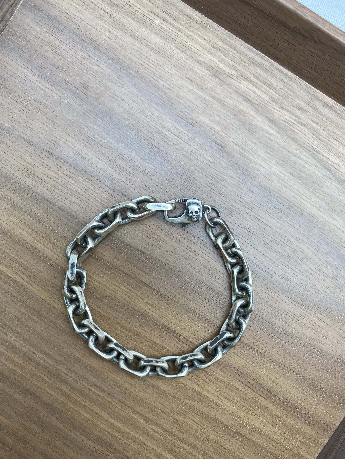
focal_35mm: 26
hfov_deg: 53.1
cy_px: 230
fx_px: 346
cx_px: 172
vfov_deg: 67.3
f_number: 1.8
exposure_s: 1/231
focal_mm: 4.25
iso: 64
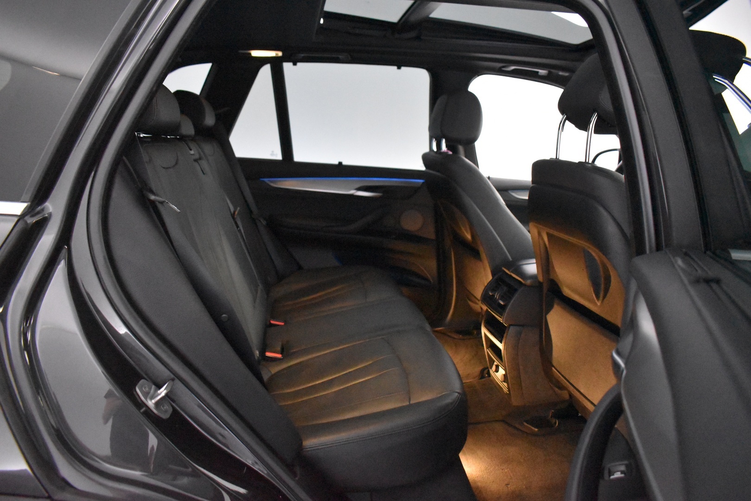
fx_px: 563
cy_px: 250
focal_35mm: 27
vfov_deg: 47.9
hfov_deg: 67.4
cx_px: 376
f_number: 3.5
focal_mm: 18
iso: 10000
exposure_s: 1/60
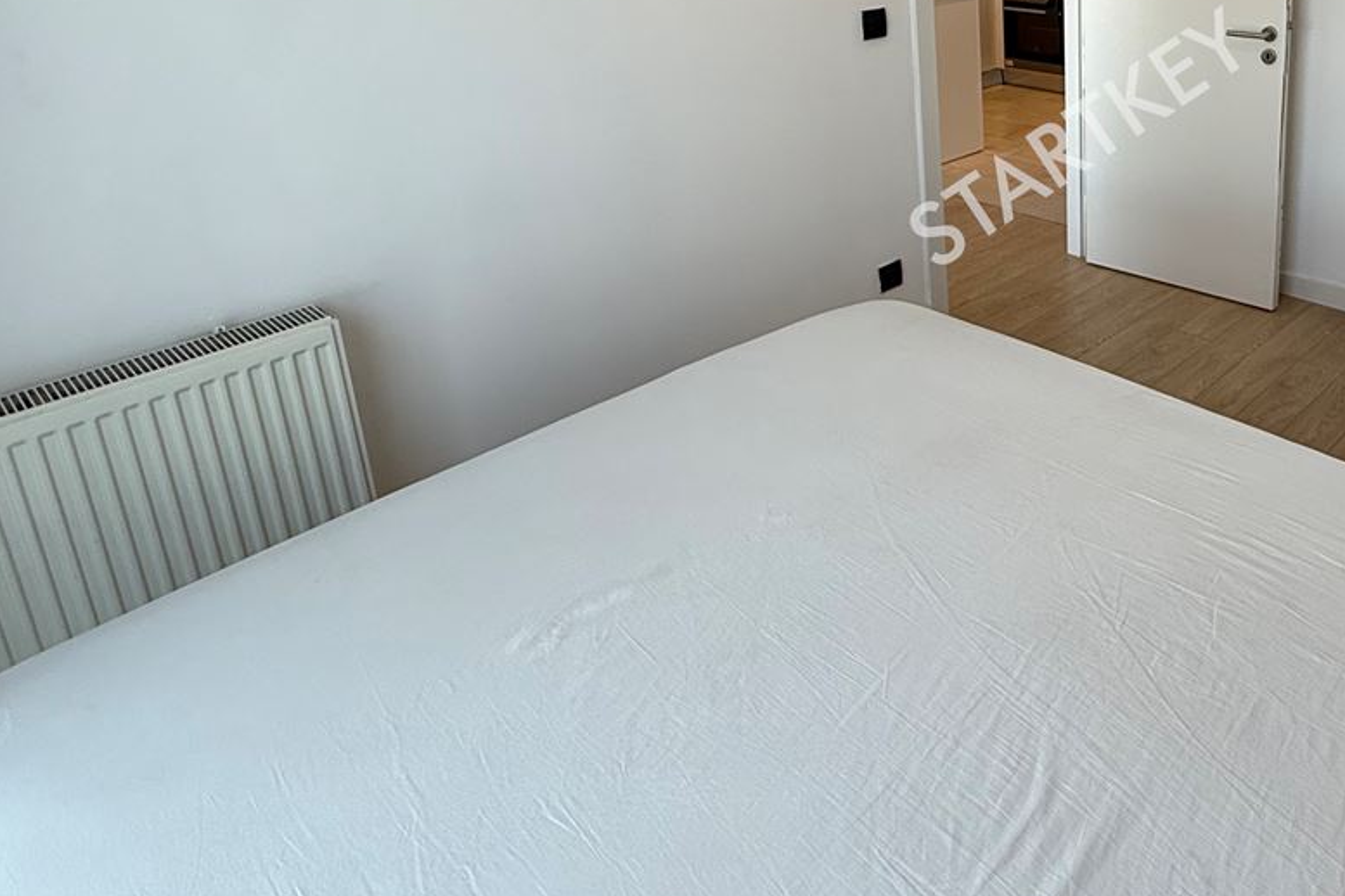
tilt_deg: -14.9
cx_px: 1073
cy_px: 133
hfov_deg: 61.9
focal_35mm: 27
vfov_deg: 44.6
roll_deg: +0.3
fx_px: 1009
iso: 80
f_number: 2.2
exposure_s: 1/99
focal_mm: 2.22
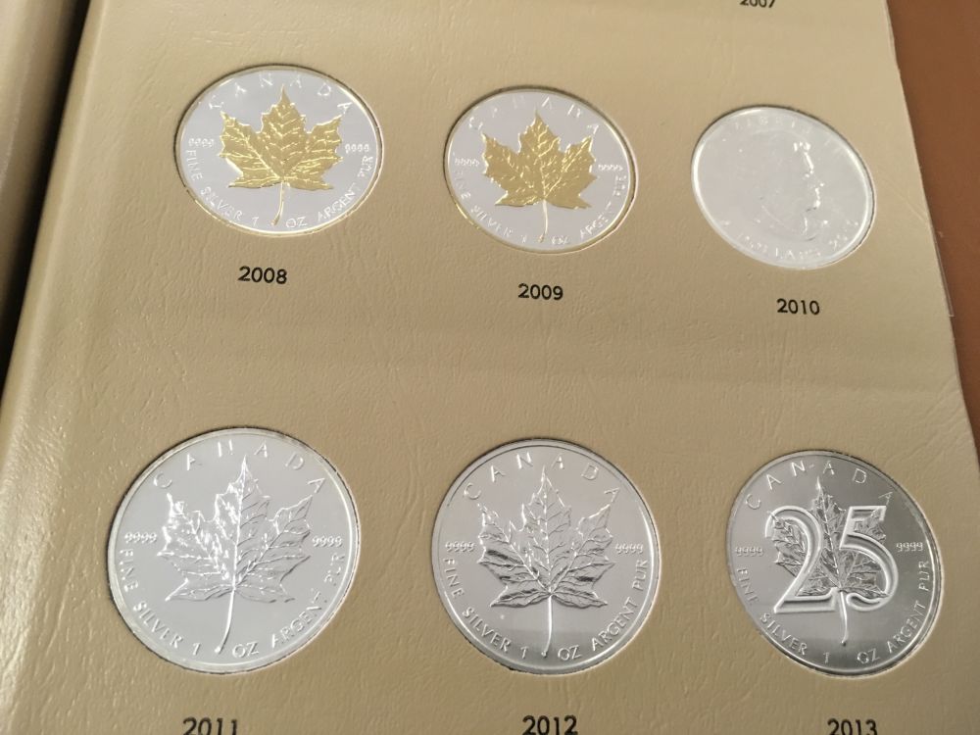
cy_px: 368
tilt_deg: -69.0
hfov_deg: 61.7
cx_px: 490
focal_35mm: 29
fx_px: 821
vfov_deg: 48.2
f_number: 2.2
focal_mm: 4.15
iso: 100
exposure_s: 1/30
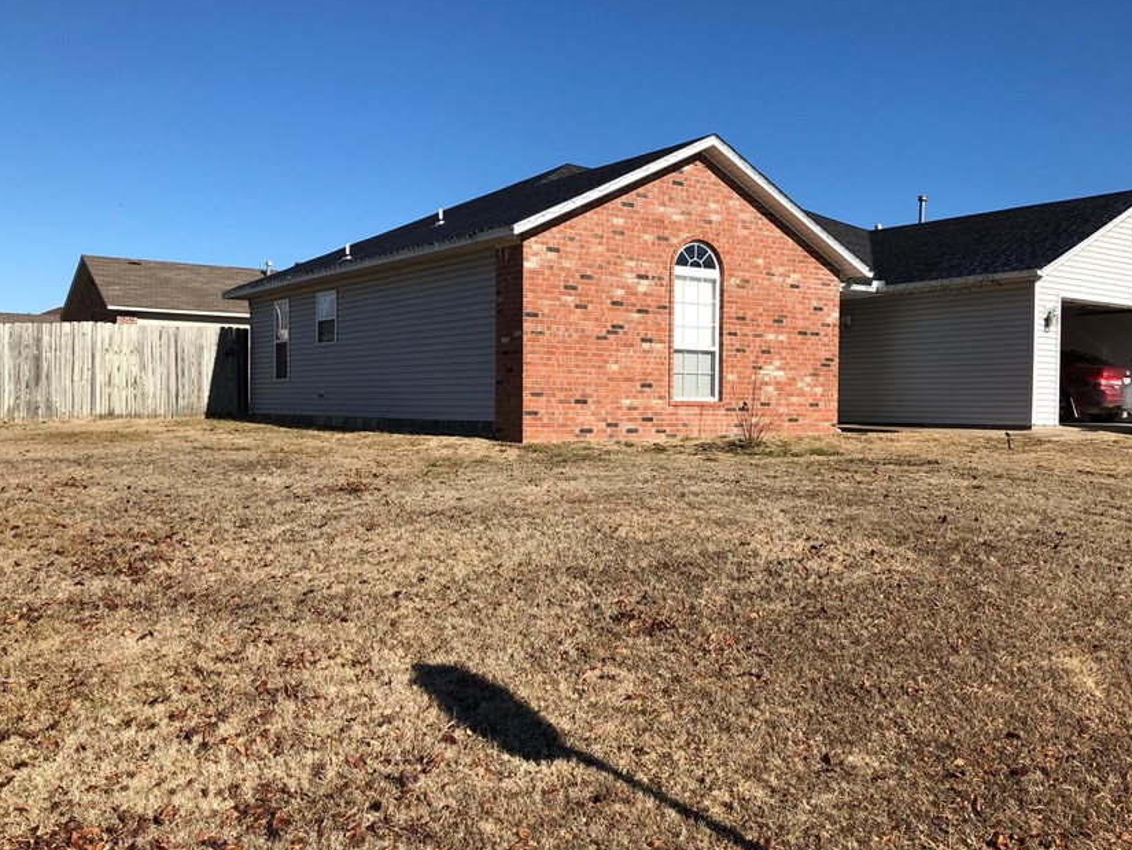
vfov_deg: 39.6
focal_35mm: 36
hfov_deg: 51.0
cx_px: 675
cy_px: 452
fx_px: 1177
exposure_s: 1/1946
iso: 20
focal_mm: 3.99
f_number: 1.8
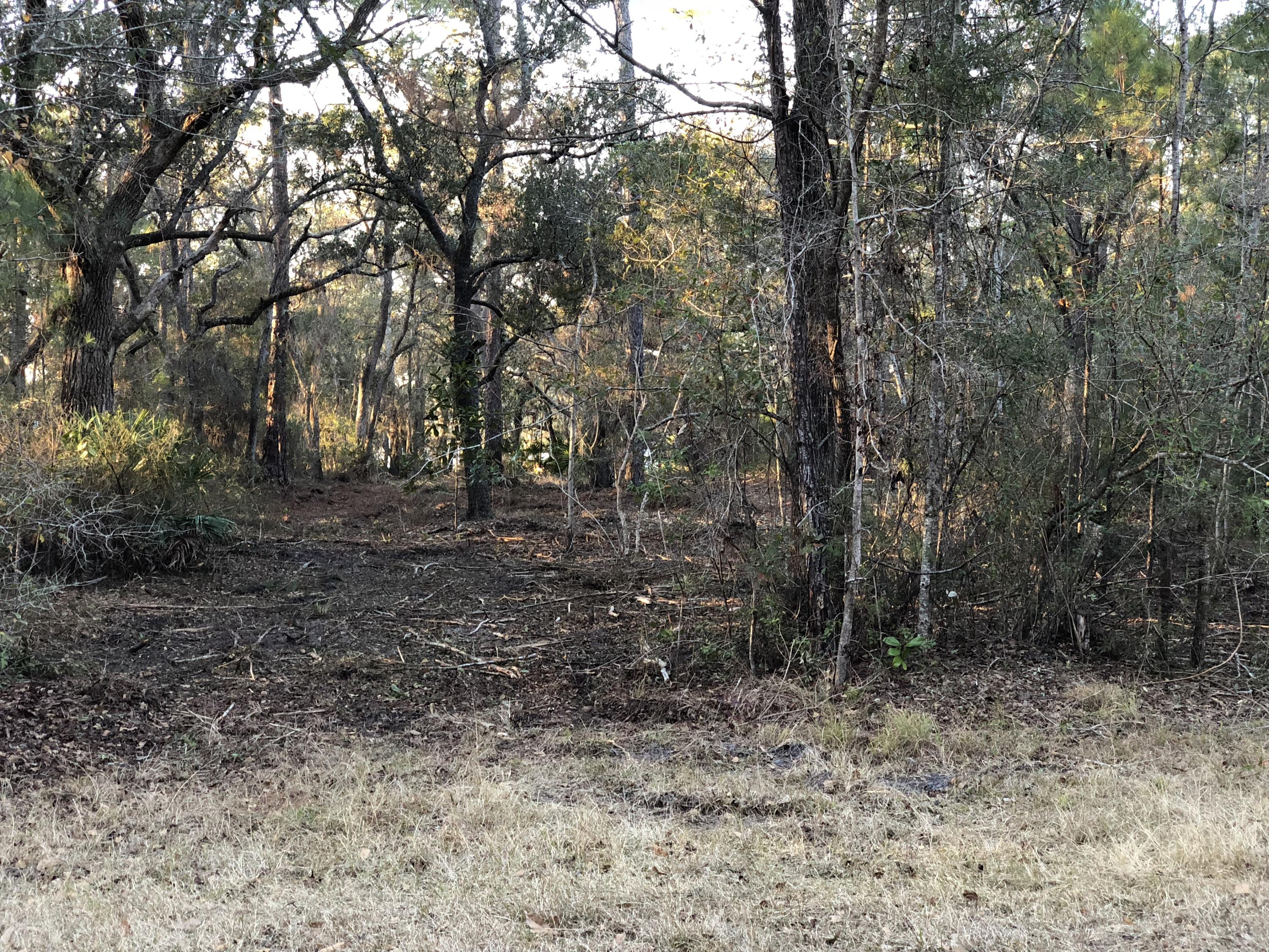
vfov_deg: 28.0
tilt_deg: -3.6
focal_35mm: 52
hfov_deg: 36.8
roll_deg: -2.3
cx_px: 634
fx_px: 1906
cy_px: 476
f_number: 2.4
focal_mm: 6
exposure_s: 1/40
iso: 100
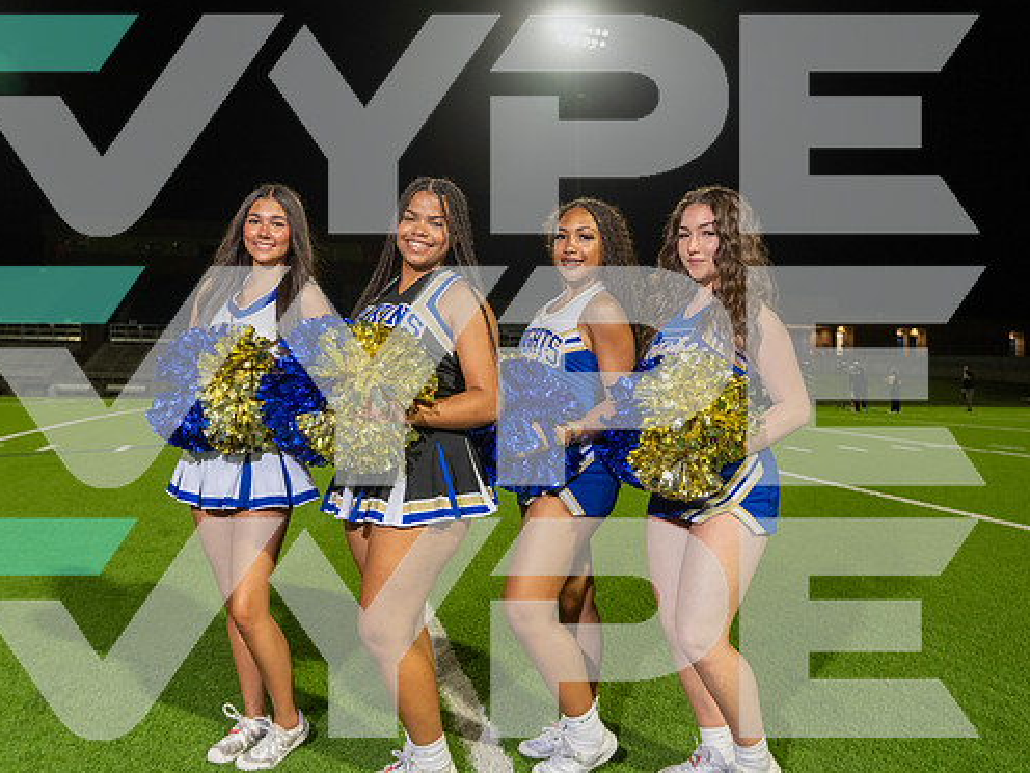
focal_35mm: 27
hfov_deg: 65.1
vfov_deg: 51.3
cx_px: 457
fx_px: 803
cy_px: 377
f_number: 4
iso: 1000
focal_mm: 24
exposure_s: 1/200
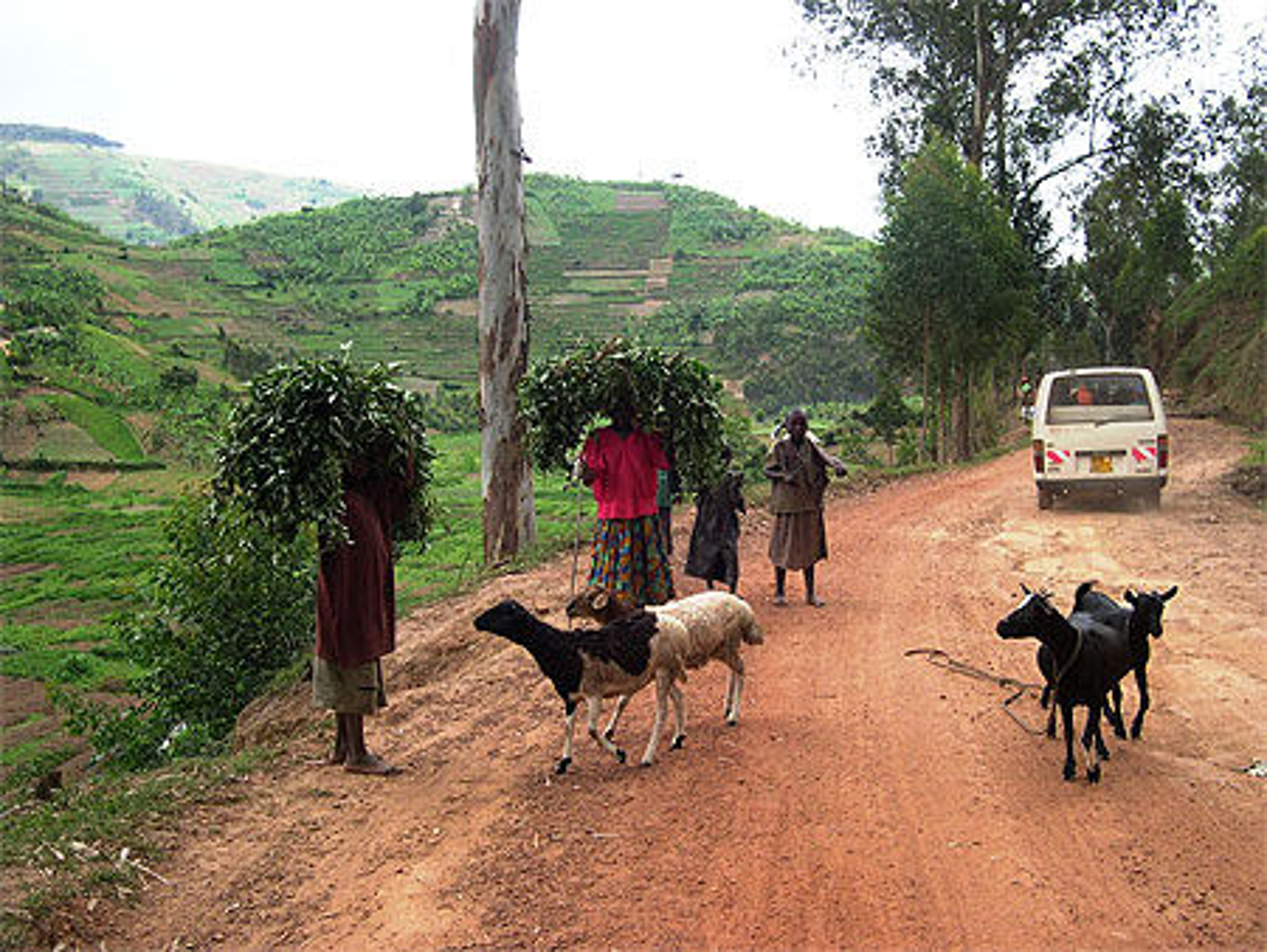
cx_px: 634
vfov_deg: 37.8
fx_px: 1392
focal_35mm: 38
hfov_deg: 49.0
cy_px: 476
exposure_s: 1/447
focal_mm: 8
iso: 100
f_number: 2.8
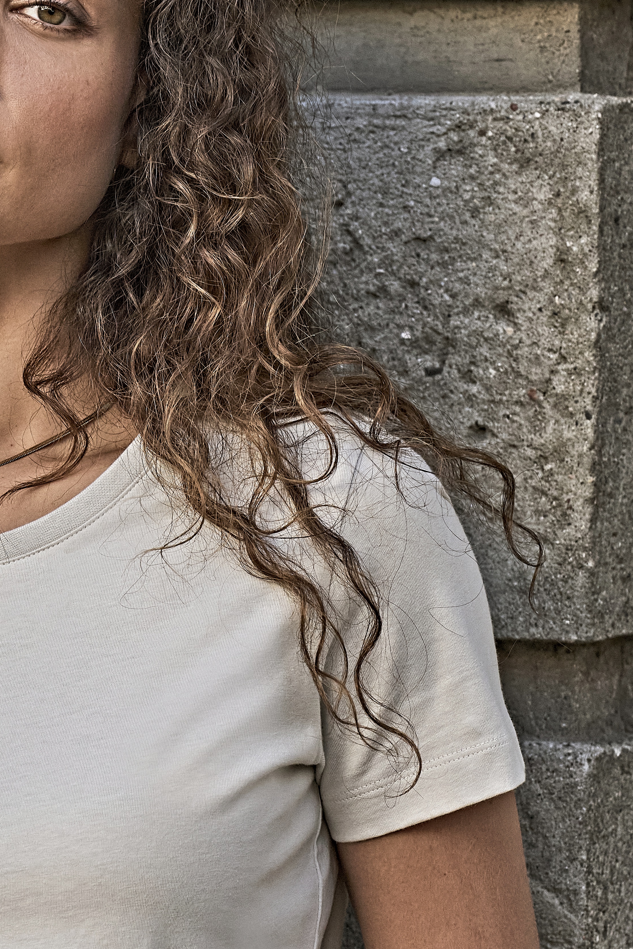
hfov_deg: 4.9
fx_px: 7331
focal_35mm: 278
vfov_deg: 7.4
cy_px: 716
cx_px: 34
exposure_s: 1/800
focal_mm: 107
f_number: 5
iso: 1000
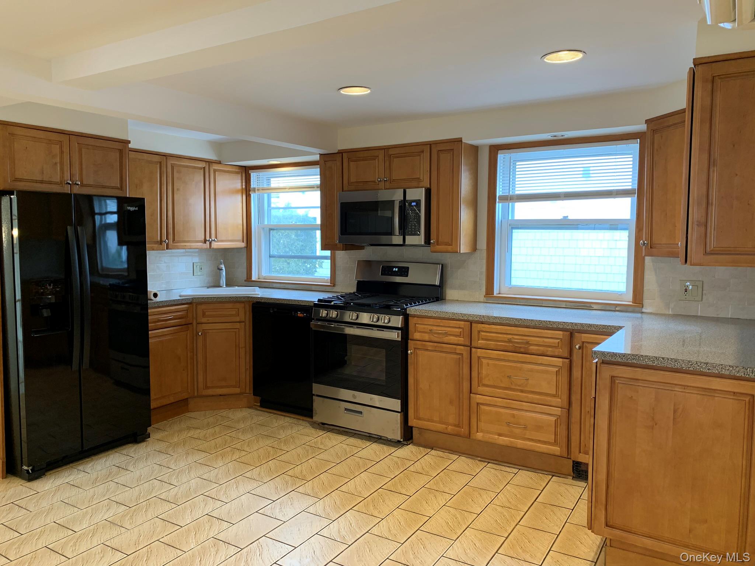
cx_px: 378
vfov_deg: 53.1
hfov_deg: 67.3
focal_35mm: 26
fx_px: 567
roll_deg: -0.4
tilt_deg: -3.8
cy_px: 283
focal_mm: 4.25
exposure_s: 1/60
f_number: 1.8
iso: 80
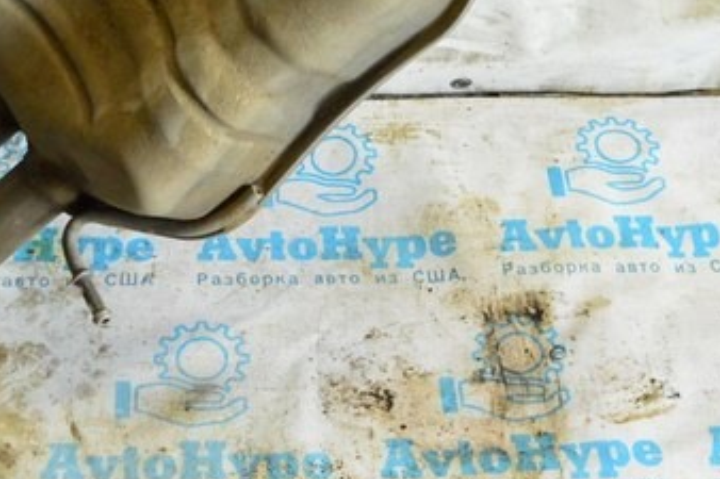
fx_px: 1819
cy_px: -76
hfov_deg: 22.4
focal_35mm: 91
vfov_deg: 14.6
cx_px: 322
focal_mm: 20
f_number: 4
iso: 3200
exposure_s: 1/320
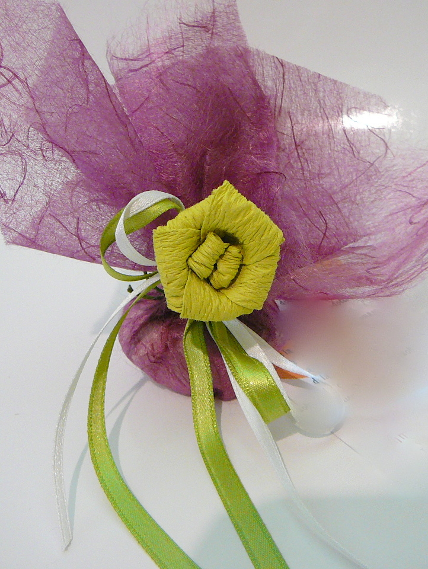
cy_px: 284
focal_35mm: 35
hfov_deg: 40.8
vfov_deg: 52.6
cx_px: 214
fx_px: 576
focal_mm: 5.2
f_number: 2.8
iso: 200
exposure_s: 1/30
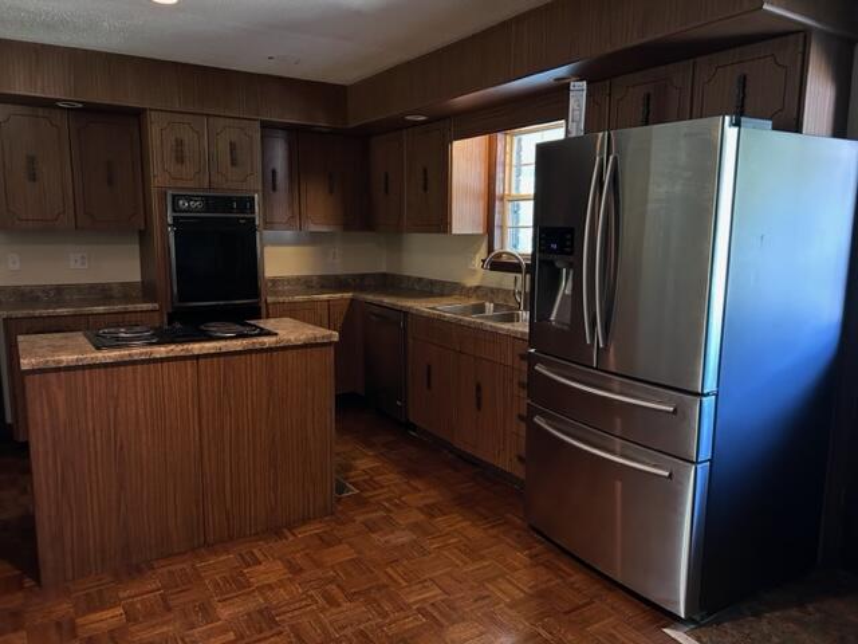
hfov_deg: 67.3
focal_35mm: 26
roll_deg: +0.1
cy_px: 322
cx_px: 429
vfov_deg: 53.1
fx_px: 644
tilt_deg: -8.6
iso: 500
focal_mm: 5.7
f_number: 1.5
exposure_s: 1/30
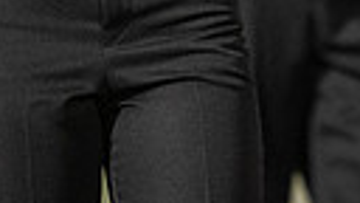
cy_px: -430
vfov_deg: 1.1
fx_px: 10939
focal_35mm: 1146
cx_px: 130
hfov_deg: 1.9
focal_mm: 200
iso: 4000
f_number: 2.8
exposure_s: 1/500
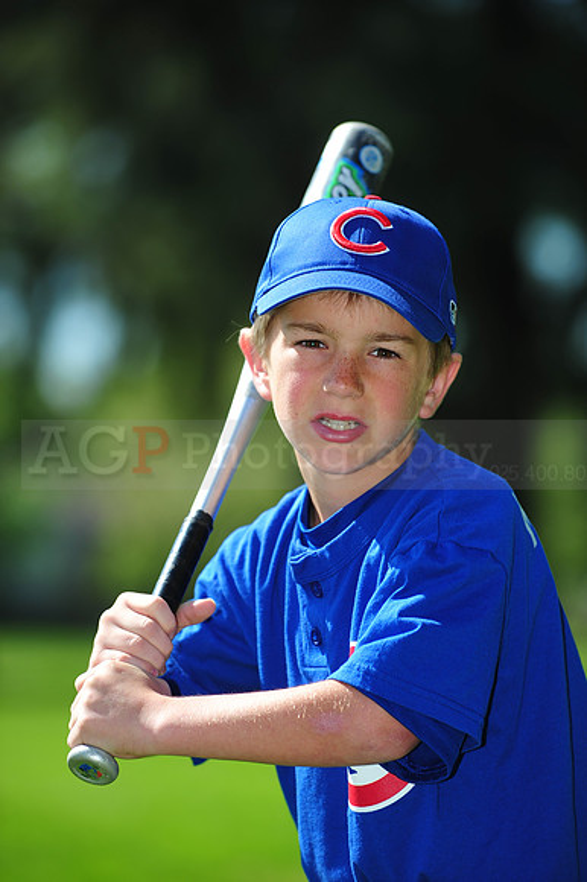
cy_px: 441
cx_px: 294
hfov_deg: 6.9
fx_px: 4897
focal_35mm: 200
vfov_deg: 10.3
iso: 200
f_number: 4.5
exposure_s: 1/1000
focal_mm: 200
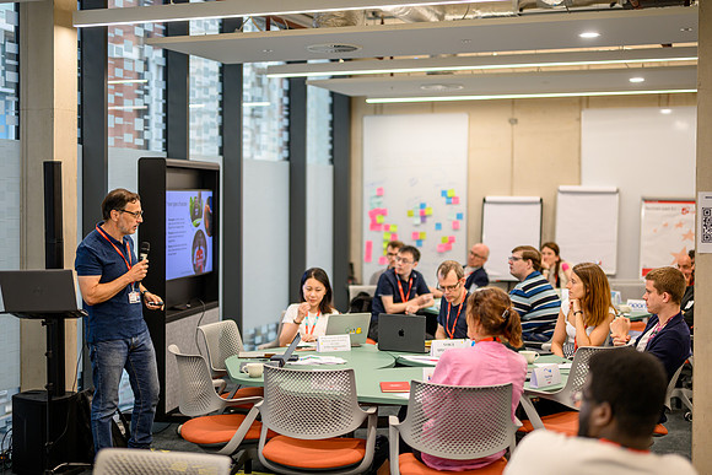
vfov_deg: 25.3
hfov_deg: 37.1
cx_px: 340
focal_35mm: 54
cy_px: 227
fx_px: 1060
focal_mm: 50
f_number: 1.2
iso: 200
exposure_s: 1/200
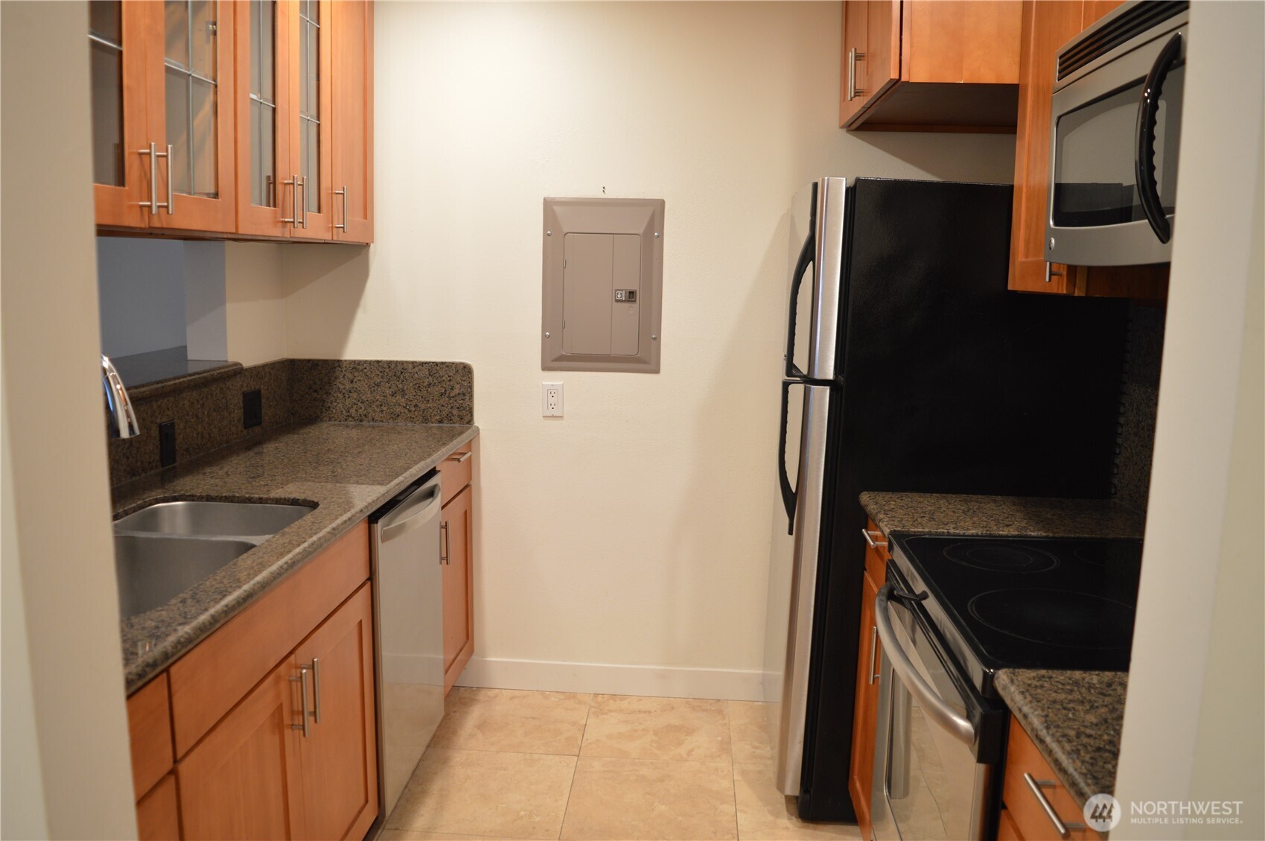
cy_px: 420
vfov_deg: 47.8
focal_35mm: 27
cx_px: 632
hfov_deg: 67.4
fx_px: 948
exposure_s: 1/20
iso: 400
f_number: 3.5
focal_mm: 18
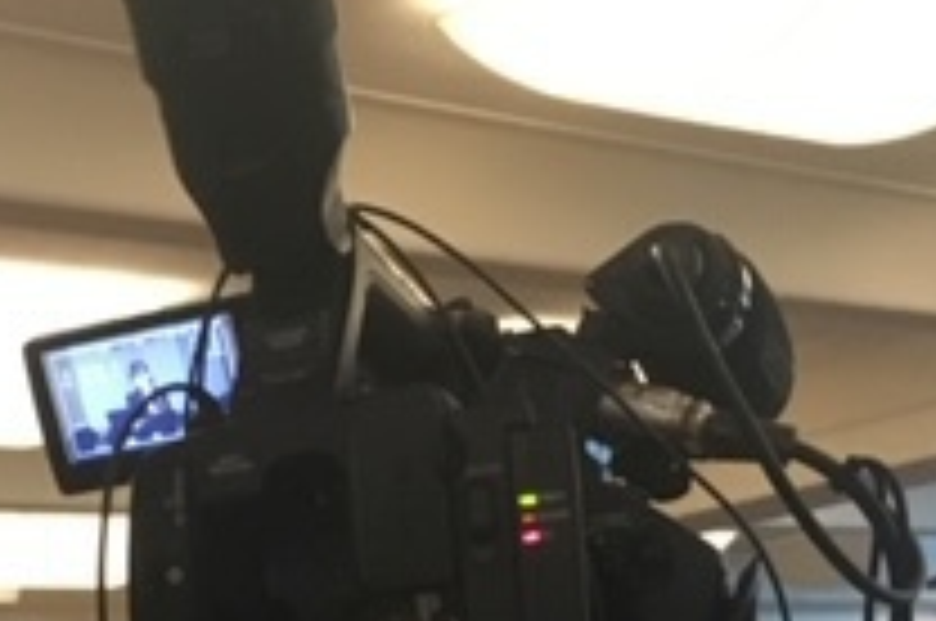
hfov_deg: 21.5
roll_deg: +5.6
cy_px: 1030
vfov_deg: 13.5
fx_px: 2414
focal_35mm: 93
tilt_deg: -1.7
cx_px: 117
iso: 320
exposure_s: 1/15
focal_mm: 4.15
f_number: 2.2
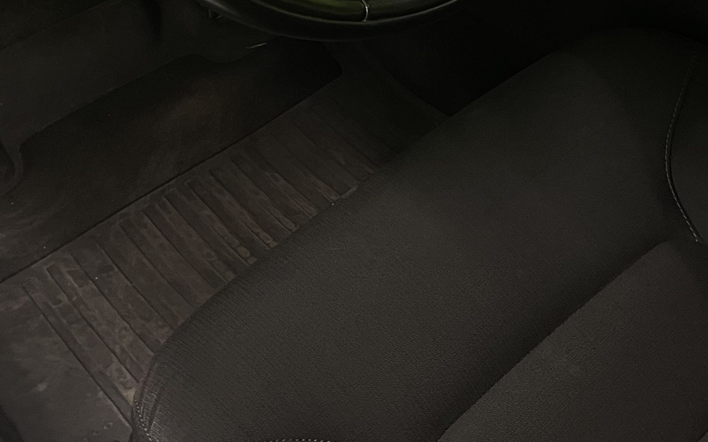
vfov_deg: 18.0
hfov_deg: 29.3
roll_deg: +0.6
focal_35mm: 68
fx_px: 1312
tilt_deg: -36.4
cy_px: -110
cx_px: 599
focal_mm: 4.2
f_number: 1.6
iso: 250
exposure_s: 1/50
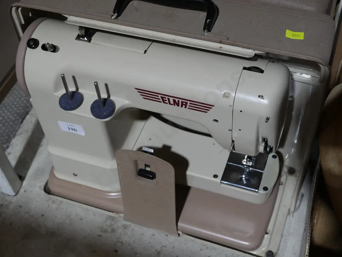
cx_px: 171
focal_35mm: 50
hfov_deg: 38.2
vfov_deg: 29.1
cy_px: 128
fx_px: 494
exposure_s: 1/60
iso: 640
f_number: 5.6
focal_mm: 25
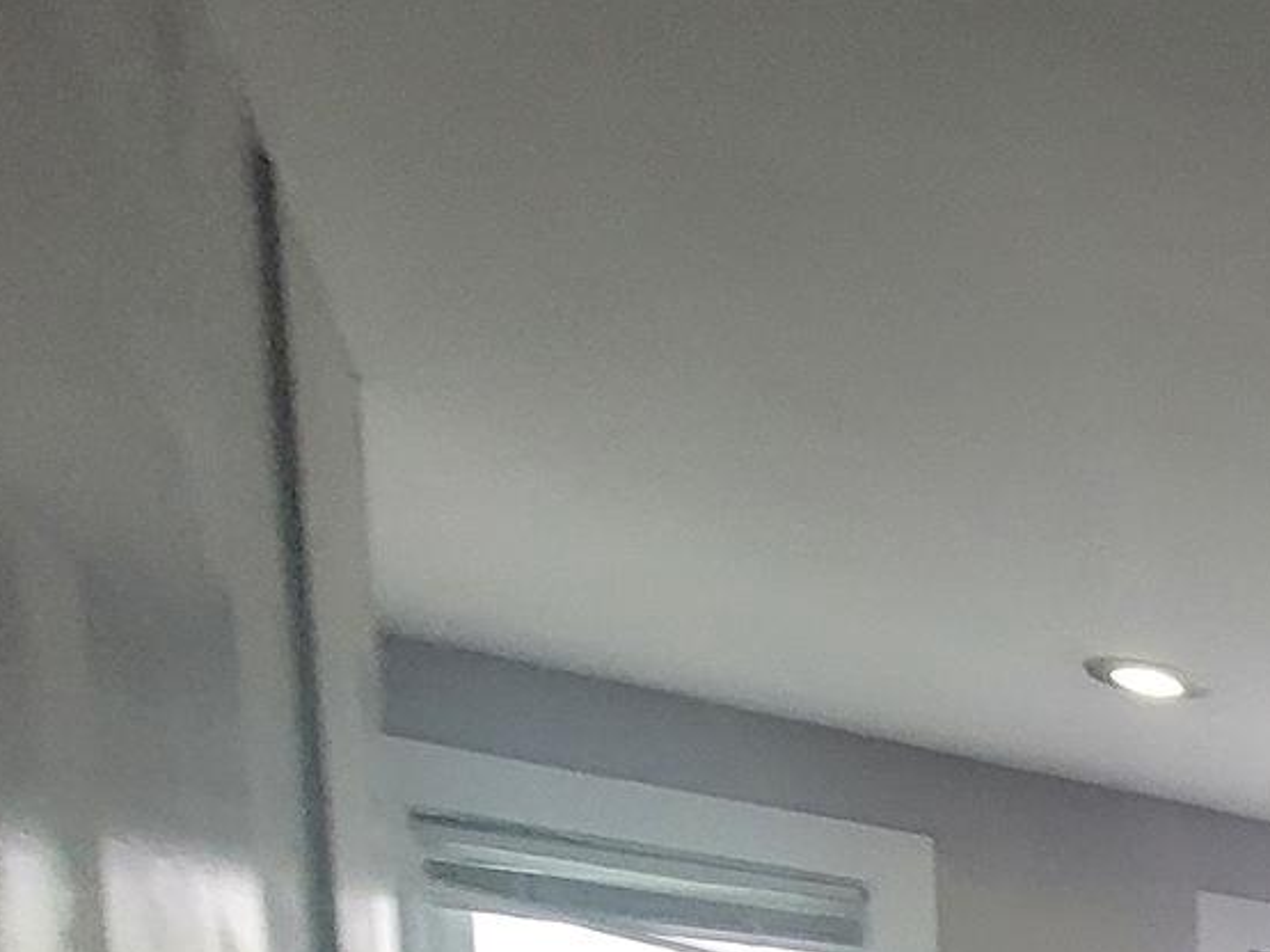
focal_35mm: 48
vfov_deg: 21.2
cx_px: 2108
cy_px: 1677
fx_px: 1761
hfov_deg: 24.7
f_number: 2.2
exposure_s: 1/60
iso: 320
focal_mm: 2.2
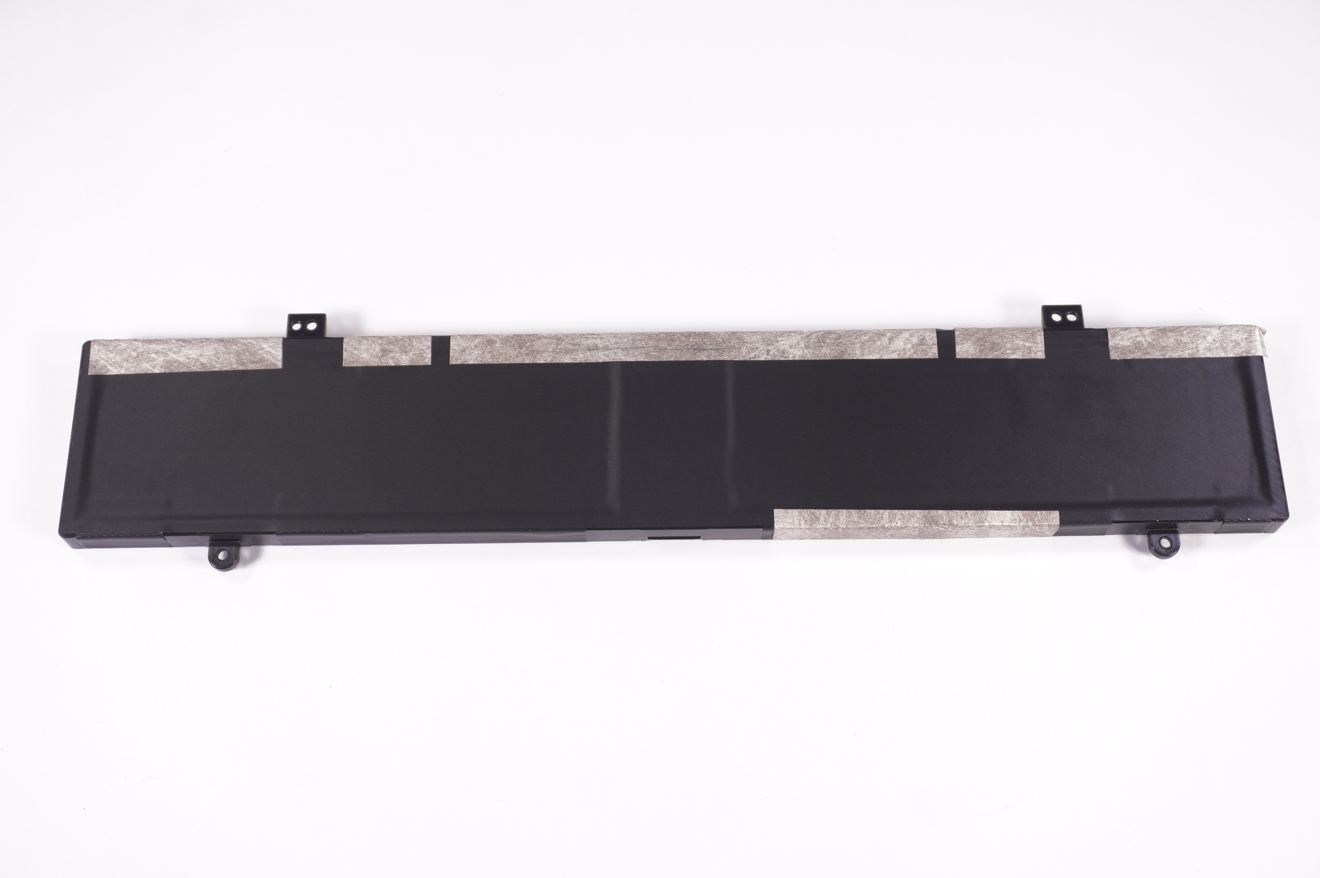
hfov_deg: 46.4
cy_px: 439
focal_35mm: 42
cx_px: 660
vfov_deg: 31.8
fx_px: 1539
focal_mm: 28
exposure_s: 1/250
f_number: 5.6
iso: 640
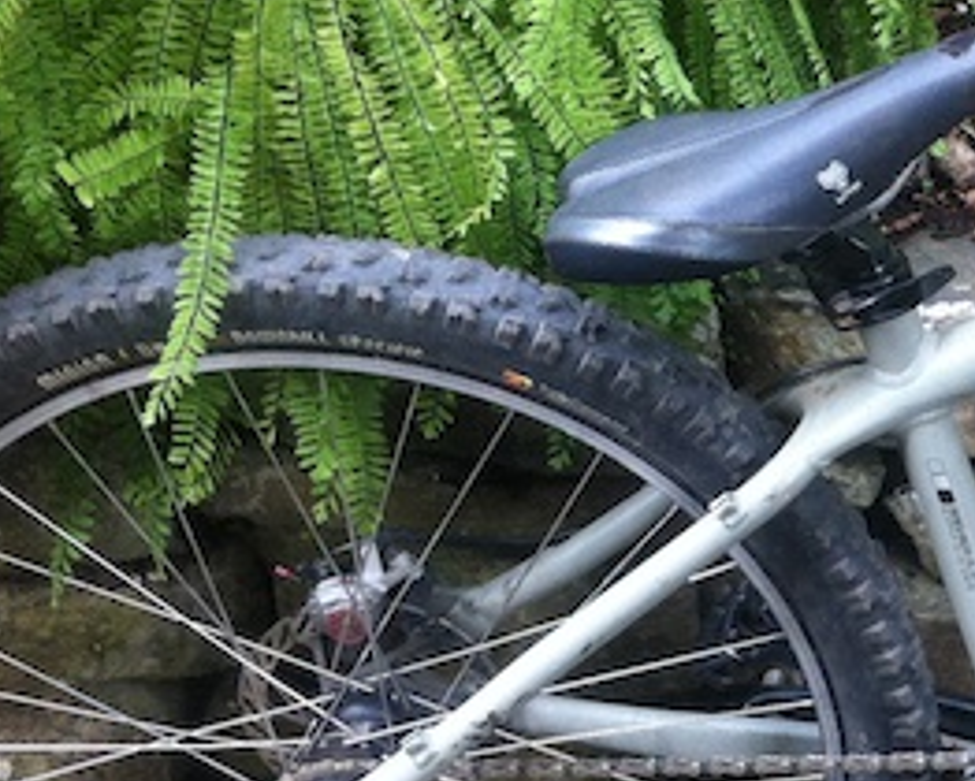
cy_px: 417
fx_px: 3003
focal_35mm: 104
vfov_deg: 14.8
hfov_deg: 17.2
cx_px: 1306
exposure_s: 1/60
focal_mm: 3.85
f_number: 2.8
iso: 80
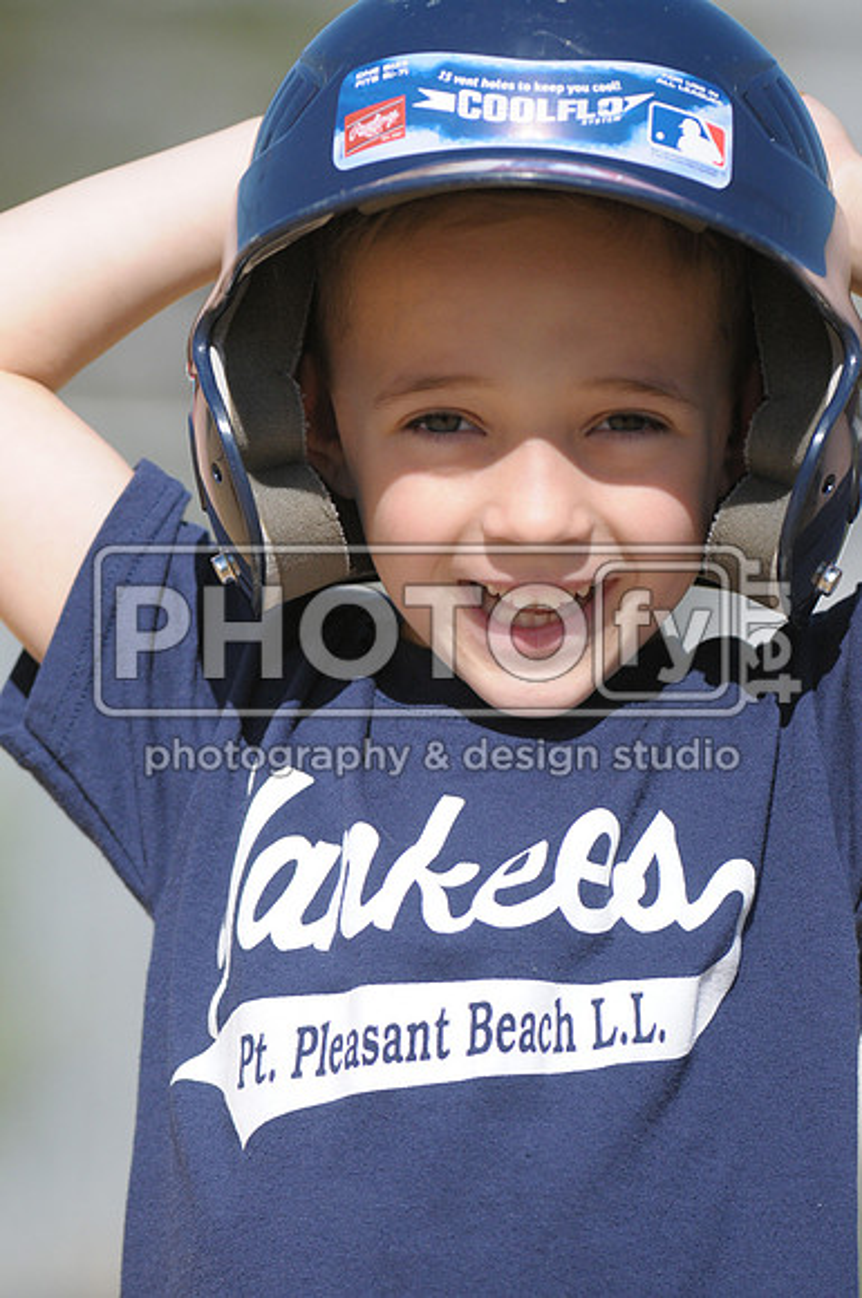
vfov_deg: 6.9
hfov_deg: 4.6
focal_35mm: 300
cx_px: 431
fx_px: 10806
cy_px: 649
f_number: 4
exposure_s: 1/5000
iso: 640
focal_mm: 200
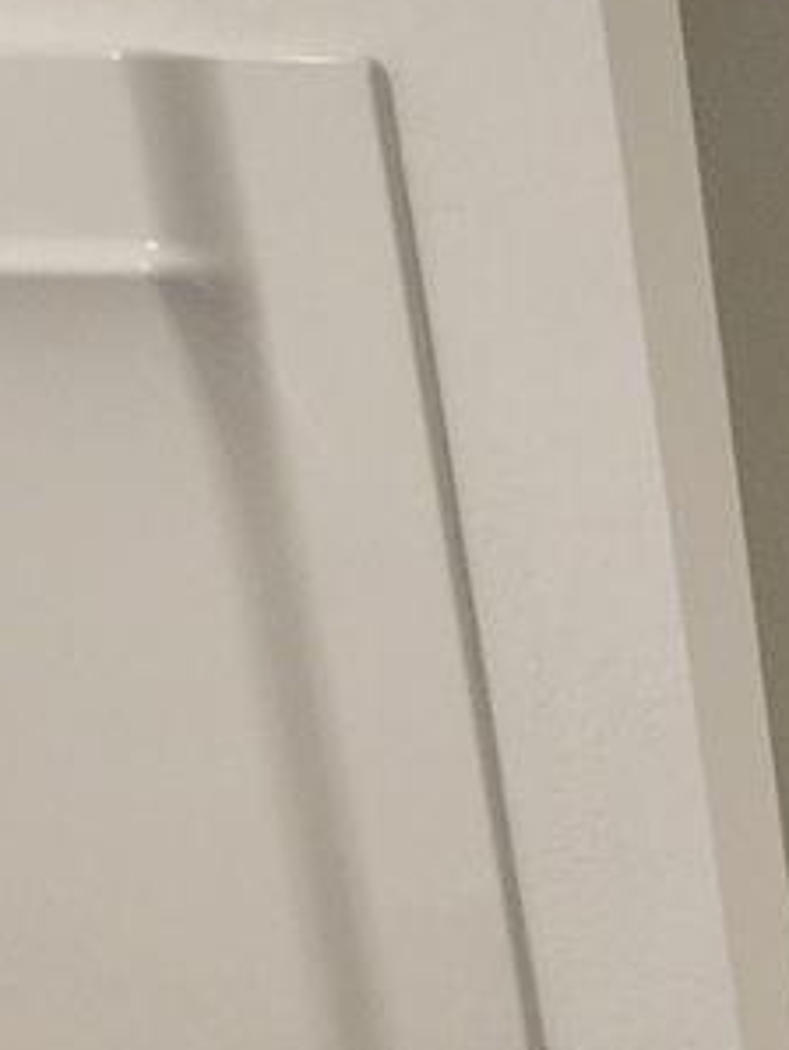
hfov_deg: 15.1
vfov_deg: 24.7
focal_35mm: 67
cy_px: 1413
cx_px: 1793
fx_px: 2033
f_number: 2.2
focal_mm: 2.2
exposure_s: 1/60
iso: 160
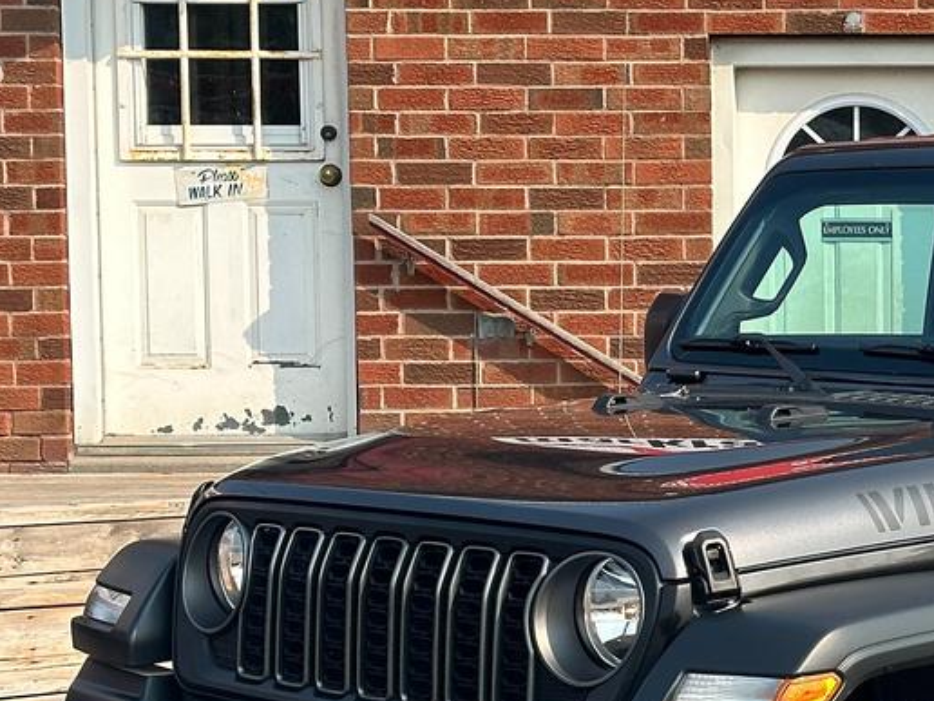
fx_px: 3211
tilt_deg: -3.3
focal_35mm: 119
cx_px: 1008
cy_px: 467
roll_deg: +0.8
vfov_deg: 12.4
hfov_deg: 16.1
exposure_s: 1/2667
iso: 64
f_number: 1.78
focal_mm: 6.86
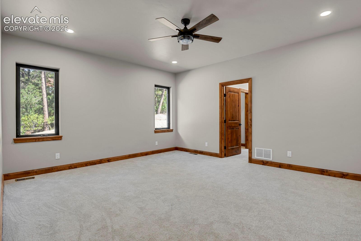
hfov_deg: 93.3
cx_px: 180
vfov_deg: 70.4
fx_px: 170
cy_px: 120
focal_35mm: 17
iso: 4500
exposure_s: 1/20
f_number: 8
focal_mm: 17
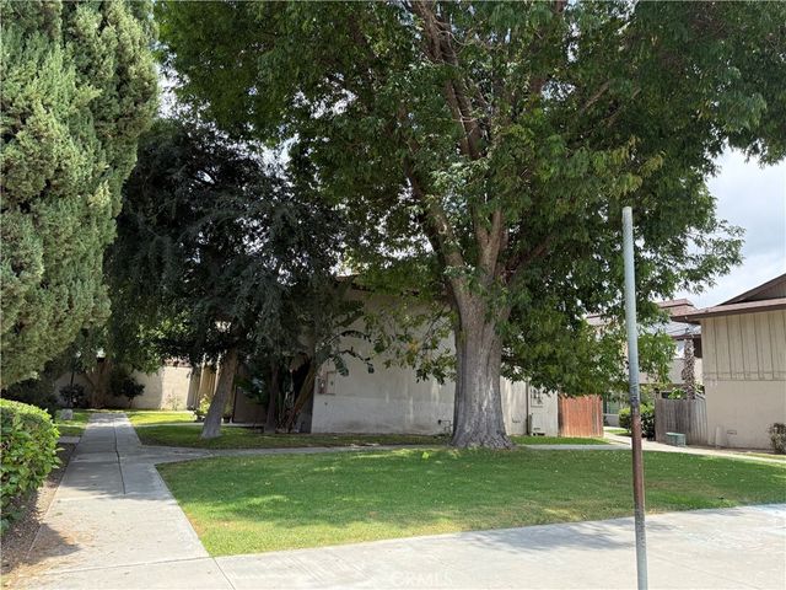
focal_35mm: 24
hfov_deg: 71.6
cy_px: 295
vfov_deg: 56.8
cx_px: 393
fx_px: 545
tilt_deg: +9.3
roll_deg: -2.2
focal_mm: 6.76
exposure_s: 1/1250
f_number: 1.78
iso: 100
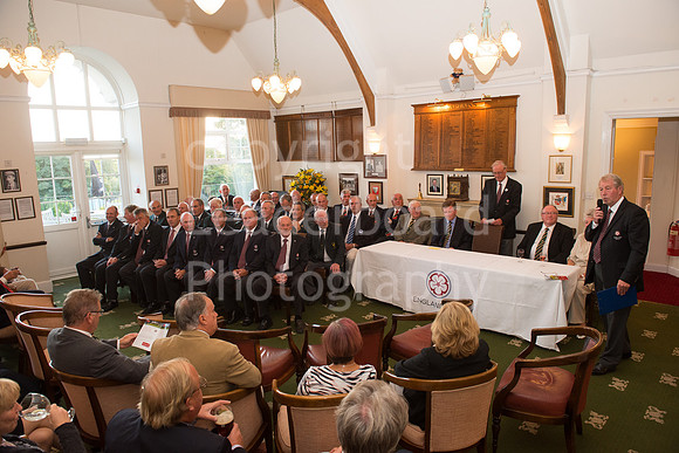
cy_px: 226
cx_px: 340
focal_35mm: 24
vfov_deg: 53.2
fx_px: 453
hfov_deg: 73.7
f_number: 5
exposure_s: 1/80
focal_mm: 24
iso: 2000
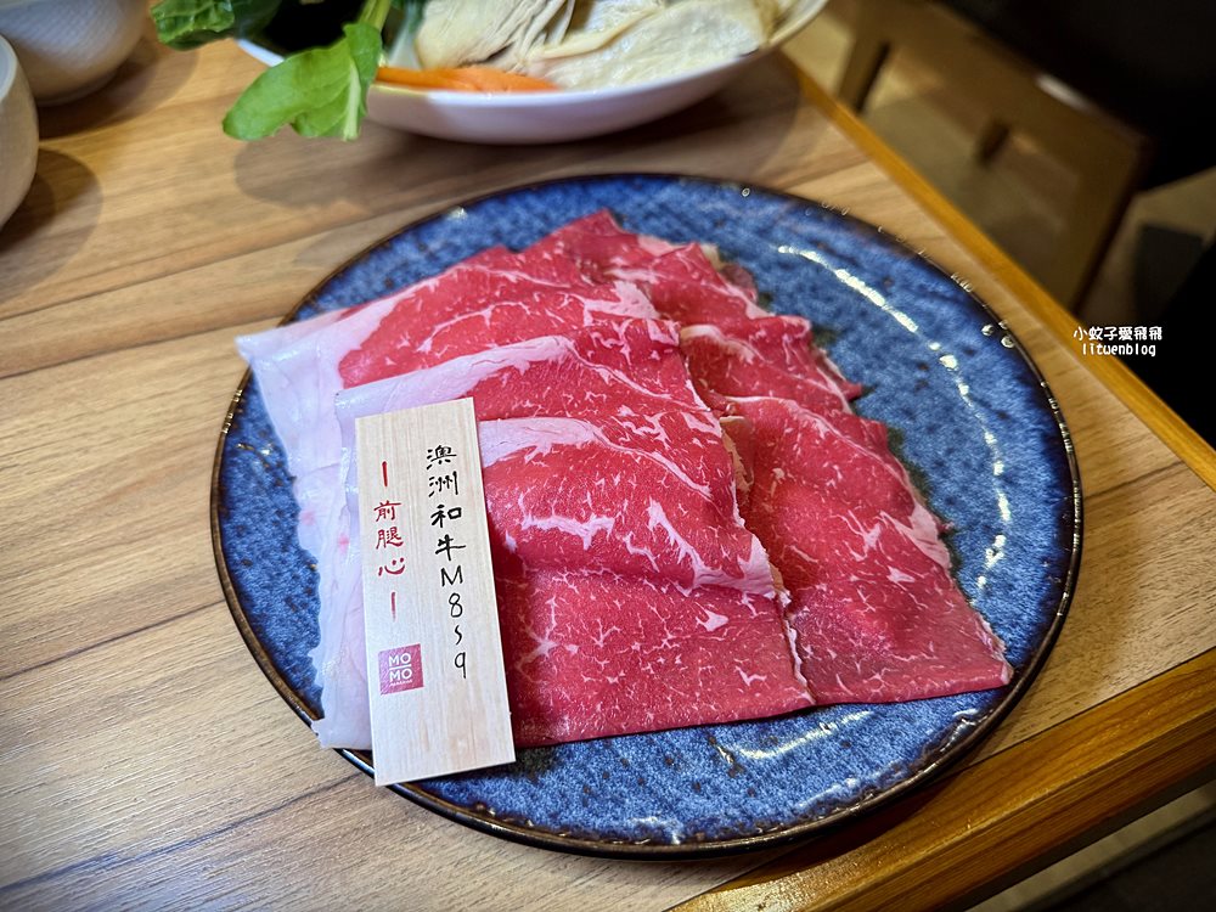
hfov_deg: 71.6
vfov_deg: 56.8
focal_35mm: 24
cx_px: 608
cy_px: 456
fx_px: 843
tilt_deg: -52.1
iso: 200
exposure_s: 1/120
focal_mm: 6.76
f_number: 1.78
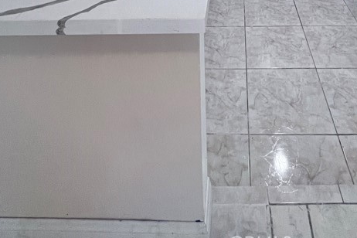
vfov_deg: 26.5
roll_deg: +0.4
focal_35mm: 30
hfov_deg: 60.9
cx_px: 230
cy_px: -141
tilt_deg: -4.4
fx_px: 297
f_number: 1.8
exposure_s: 1/120
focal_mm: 1.57
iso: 125
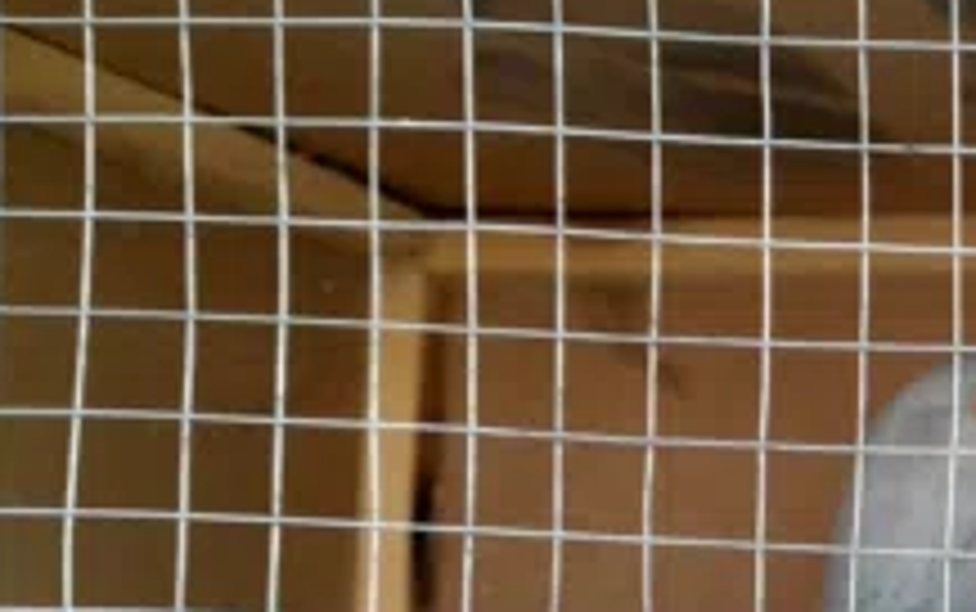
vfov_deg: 16.3
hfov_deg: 23.5
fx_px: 2076
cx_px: 1255
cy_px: 652
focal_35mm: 78
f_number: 2
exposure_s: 1/50
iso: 100
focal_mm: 4.6
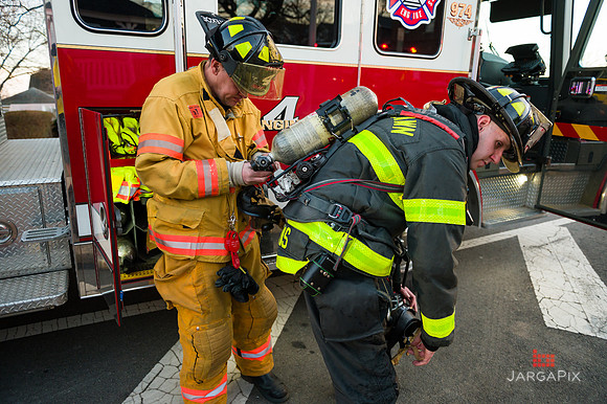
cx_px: 304
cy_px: 202
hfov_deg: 73.8
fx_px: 404
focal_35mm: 24
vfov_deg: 53.1
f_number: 3.2
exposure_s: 1/320
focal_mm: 24
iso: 1000
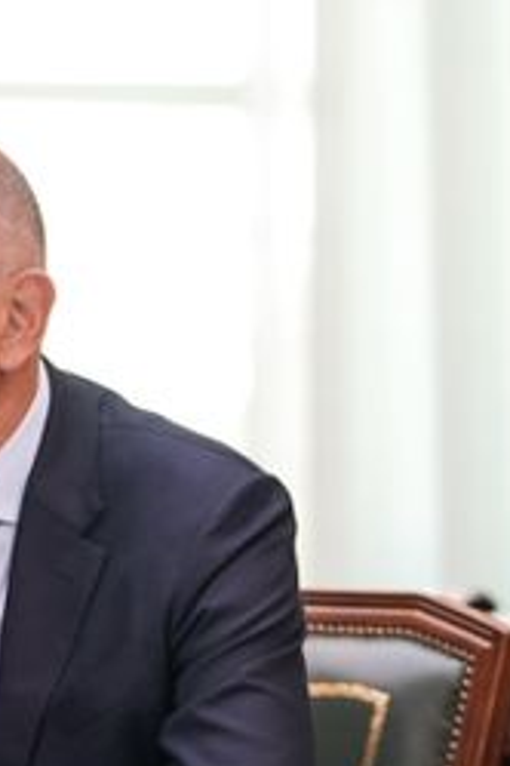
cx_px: 137
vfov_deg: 6.2
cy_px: 489
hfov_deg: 4.1
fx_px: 7076
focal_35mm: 333
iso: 800
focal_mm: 119
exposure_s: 1/125
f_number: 2.8
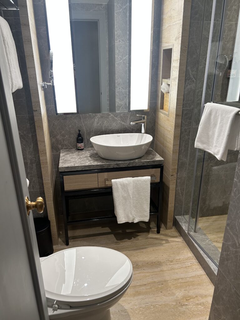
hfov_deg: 53.1
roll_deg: +0.9
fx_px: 240
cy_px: 160
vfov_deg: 67.3
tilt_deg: -22.7
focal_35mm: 26
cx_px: 120
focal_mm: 5.7
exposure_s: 1/100
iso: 80
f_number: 1.5
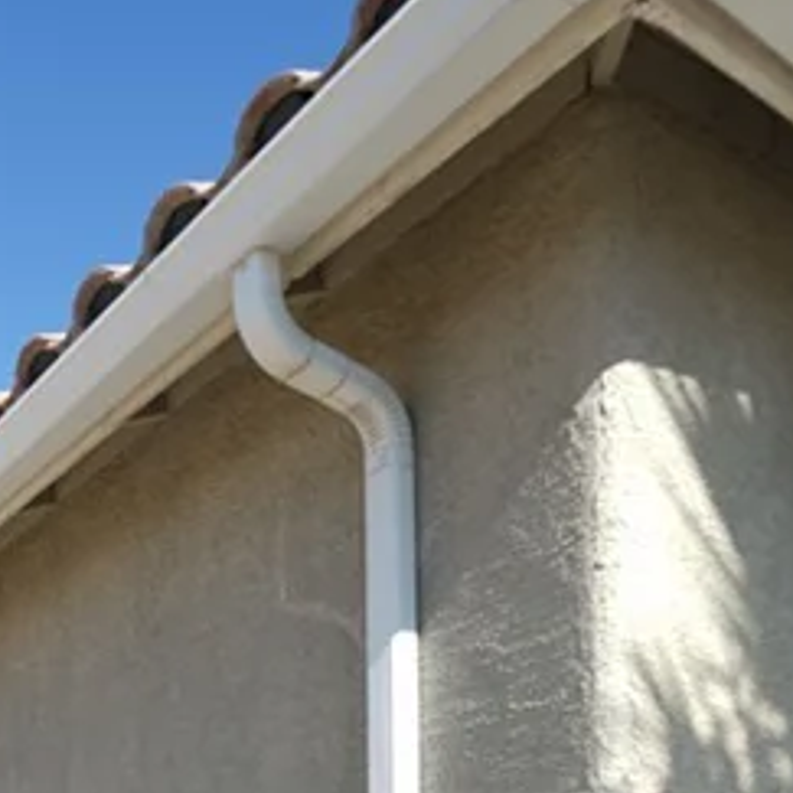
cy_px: 951
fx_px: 1114
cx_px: 59
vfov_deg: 32.4
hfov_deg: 36.4
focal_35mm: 43
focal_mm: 12
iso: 64
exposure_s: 1/125
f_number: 7.1
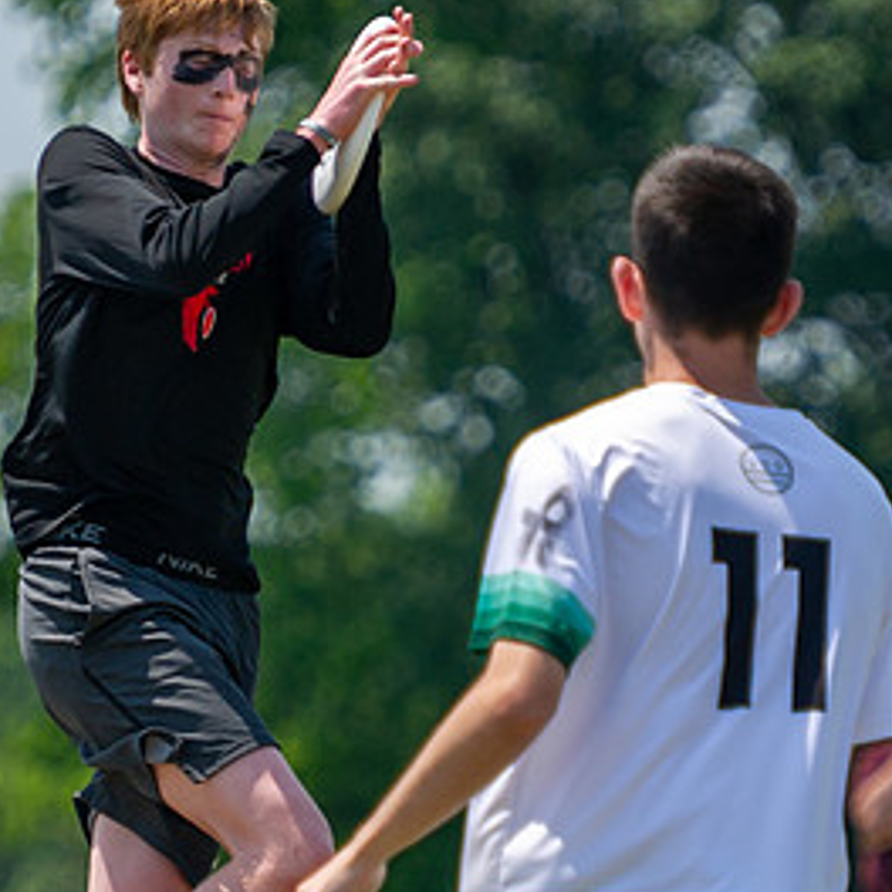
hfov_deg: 2.1
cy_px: 554
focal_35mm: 821
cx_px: 108
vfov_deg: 2.1
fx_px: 23935
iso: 200
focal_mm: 210
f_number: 4
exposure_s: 1/2000
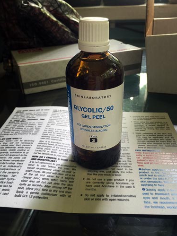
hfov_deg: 45.4
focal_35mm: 31
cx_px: 92
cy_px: 111
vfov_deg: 58.3
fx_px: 211
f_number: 2.2
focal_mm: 4.15
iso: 50
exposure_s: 1/30
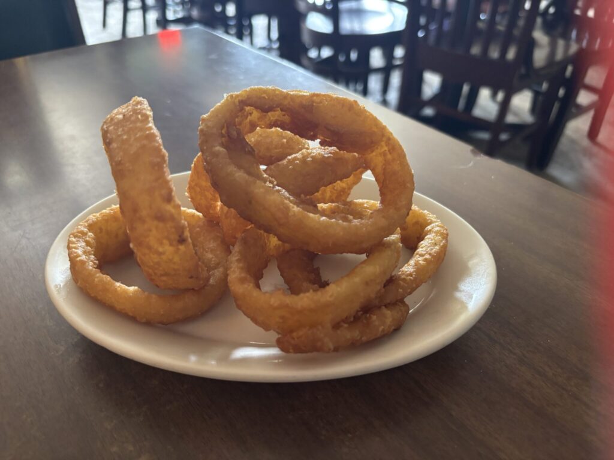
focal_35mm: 26
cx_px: 307
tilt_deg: -37.8
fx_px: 461
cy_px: 230
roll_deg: -1.4
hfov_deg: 67.3
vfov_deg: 53.1
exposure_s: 1/30
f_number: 1.6
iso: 500
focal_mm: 5.96
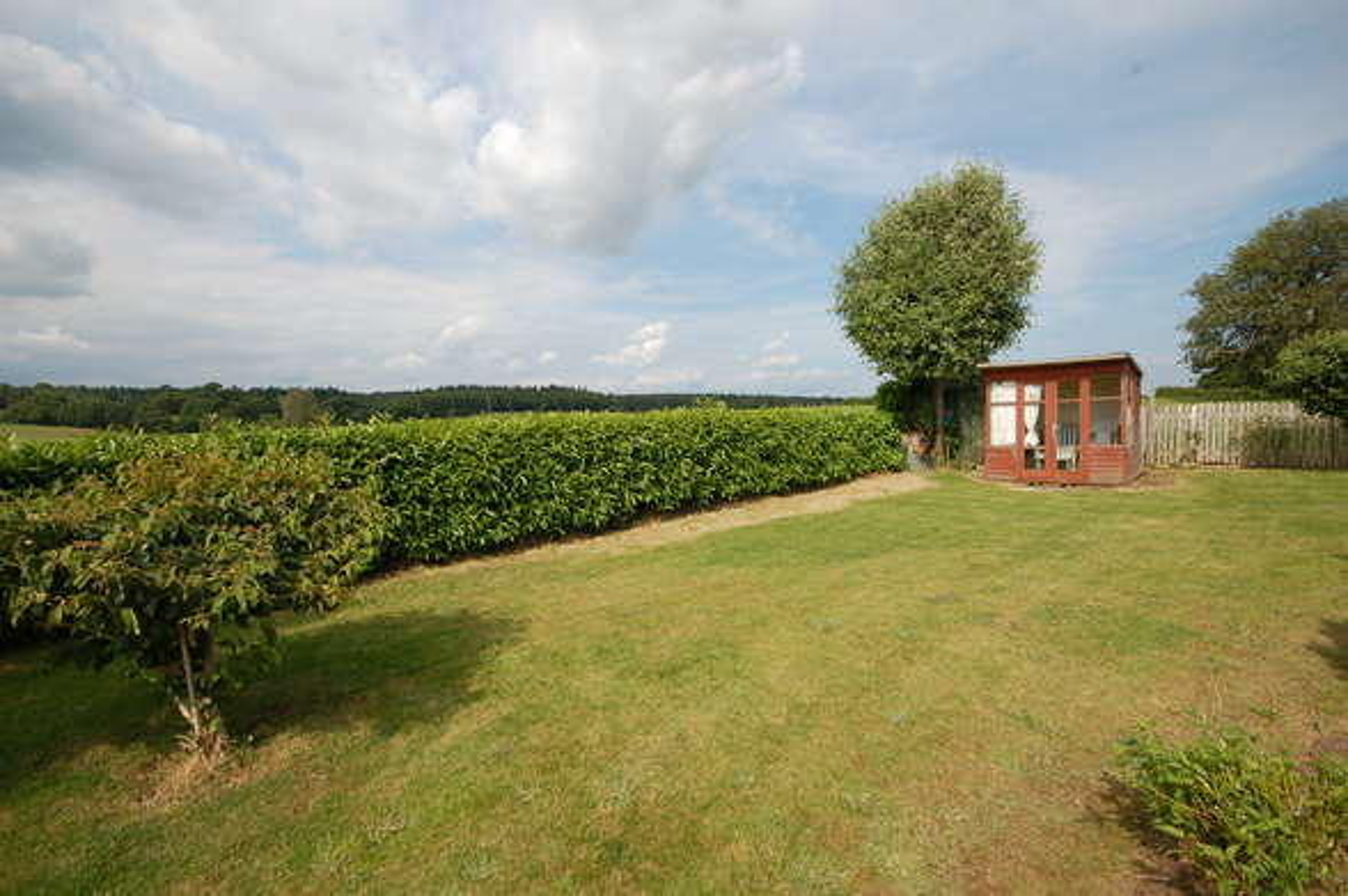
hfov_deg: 100.4
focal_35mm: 15
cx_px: 674
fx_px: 561
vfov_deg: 77.2
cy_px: 448
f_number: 8
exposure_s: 1/250
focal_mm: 10
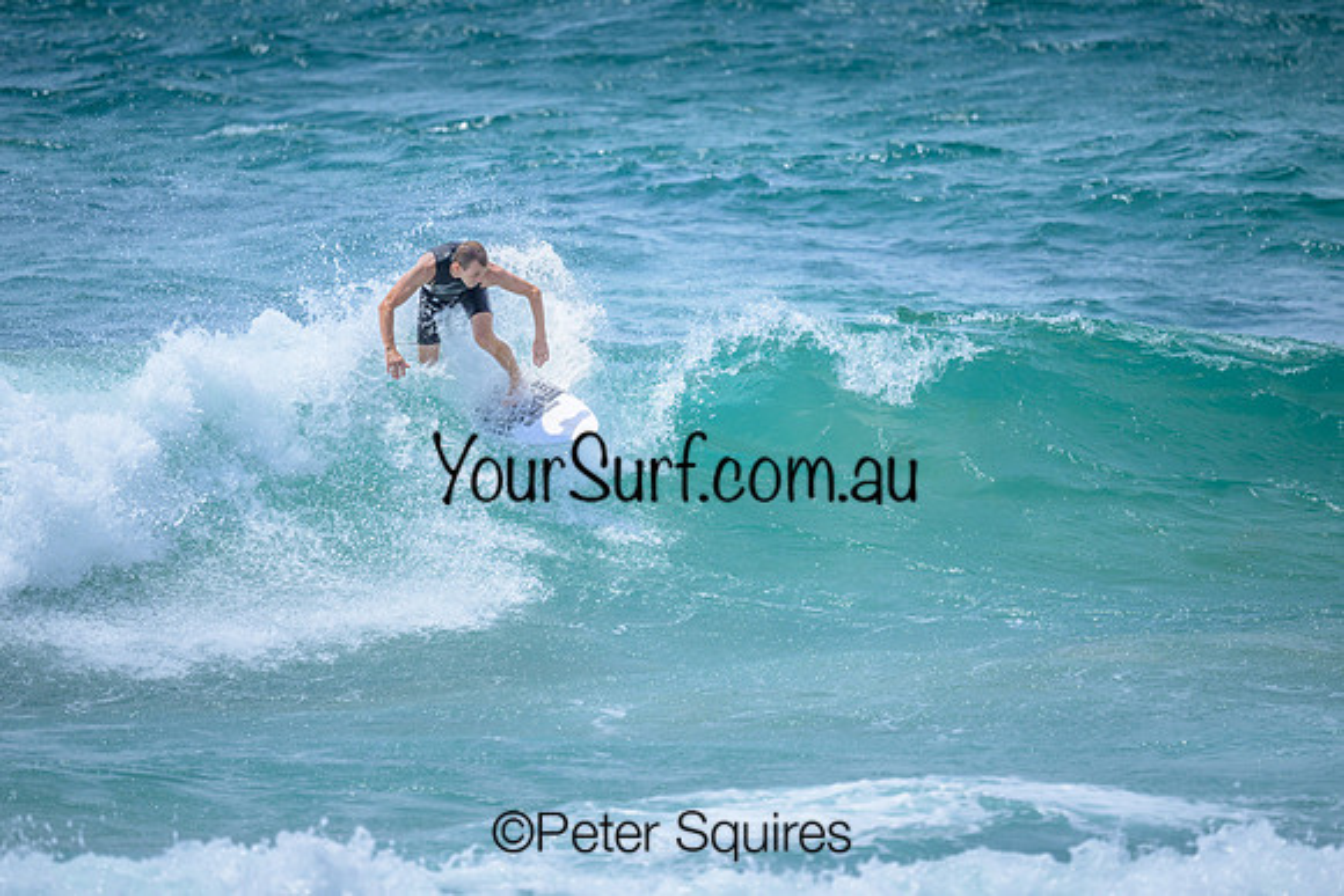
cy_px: 448
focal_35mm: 800
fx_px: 29872
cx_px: 672
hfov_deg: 2.6
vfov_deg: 1.7
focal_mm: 800
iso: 360
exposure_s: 1/3200
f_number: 6.3
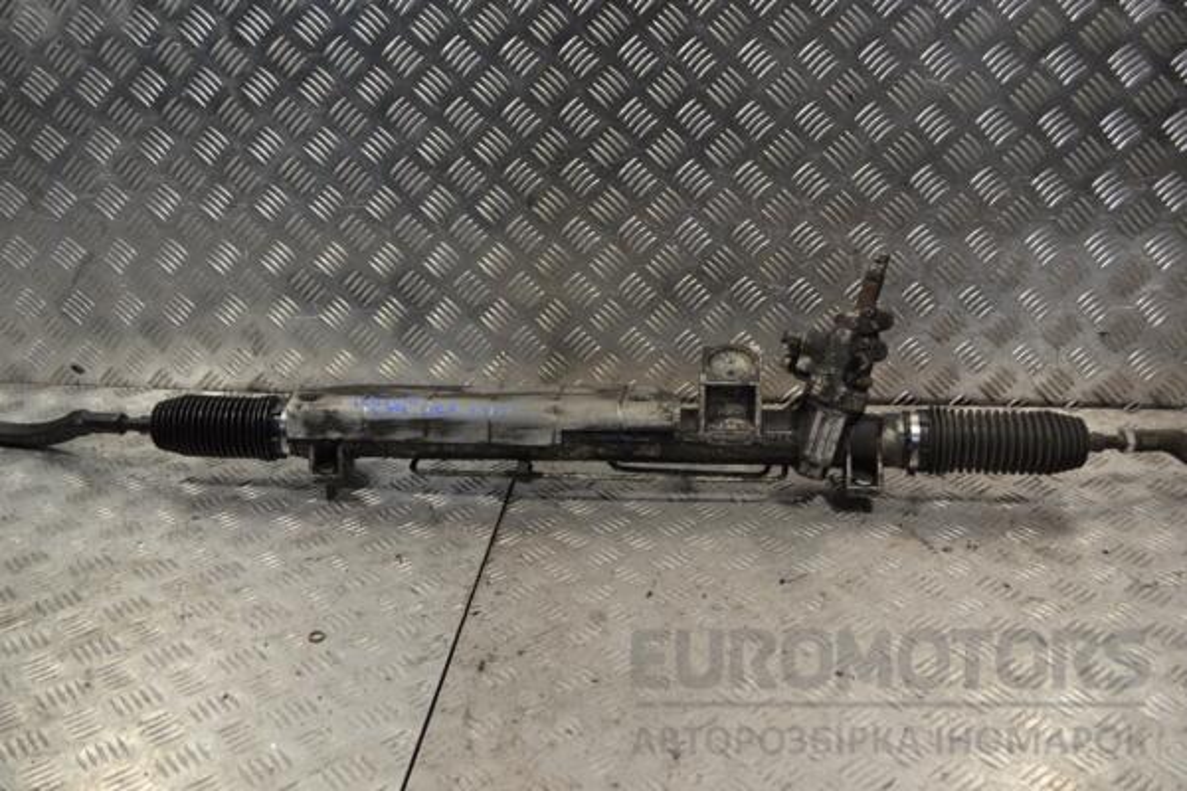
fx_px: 1286
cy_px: 396
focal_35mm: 39
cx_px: 594
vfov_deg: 34.2
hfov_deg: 49.6
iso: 360
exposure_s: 1/125
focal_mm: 26
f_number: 5.6
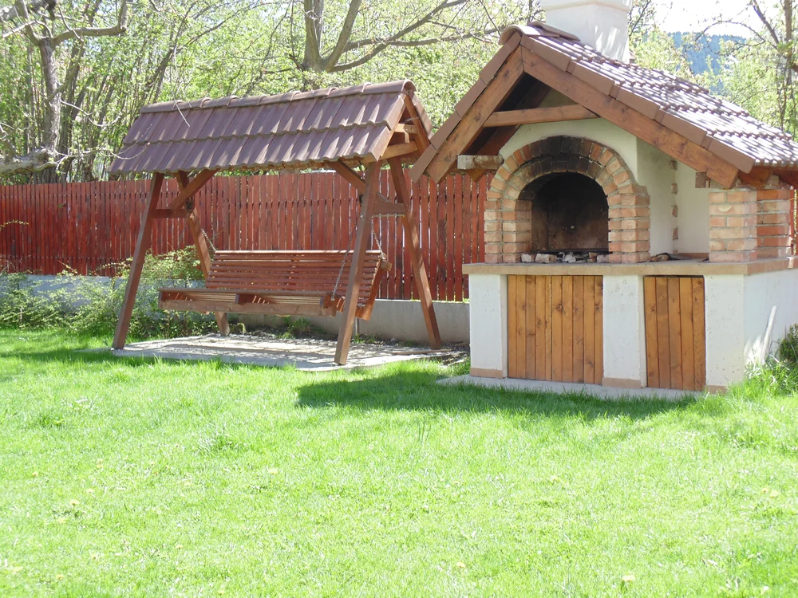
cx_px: 399
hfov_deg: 36.2
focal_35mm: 53
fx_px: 1222
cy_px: 299
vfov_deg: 27.5
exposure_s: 1/125
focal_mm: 9.5
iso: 80
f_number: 3.9
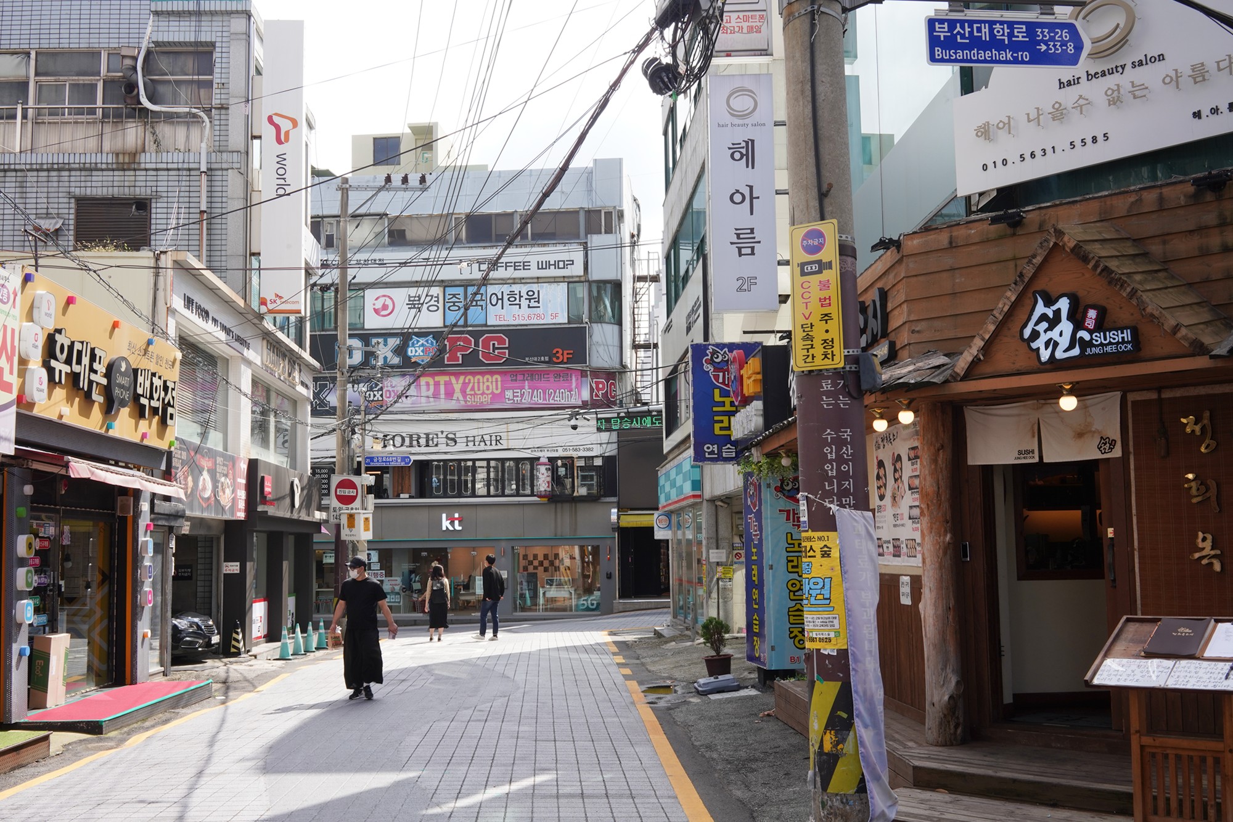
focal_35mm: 35
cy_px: 411
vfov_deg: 37.9
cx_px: 616
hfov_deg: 54.4
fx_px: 1199
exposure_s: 1/100
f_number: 18
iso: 400
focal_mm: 35
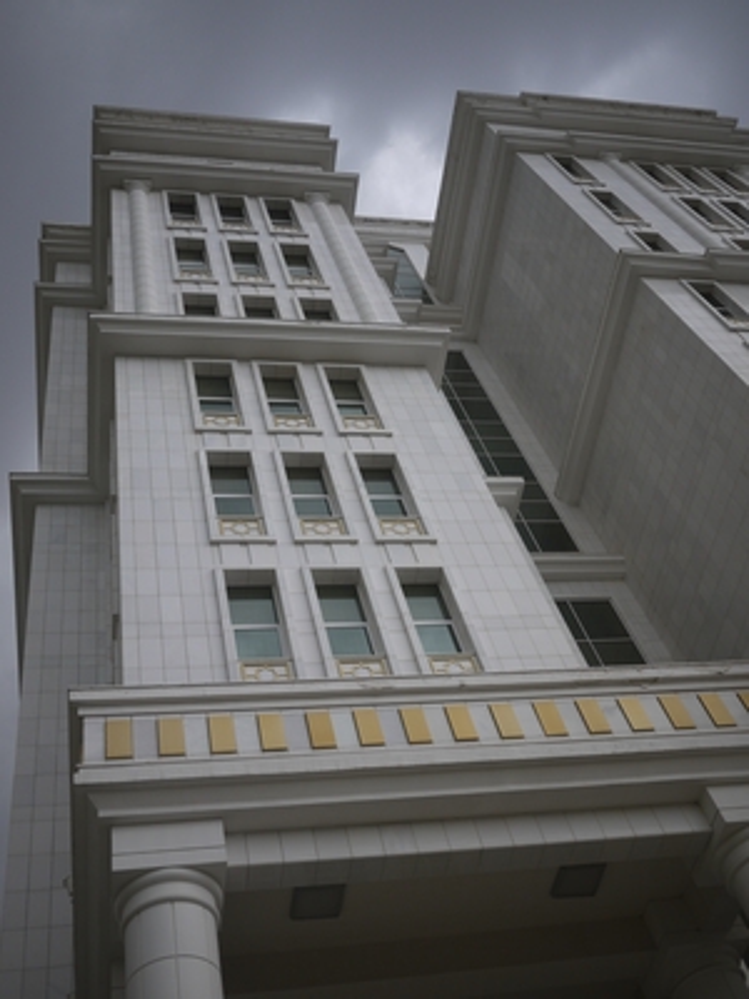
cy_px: 500
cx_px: 374
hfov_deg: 36.0
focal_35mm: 40
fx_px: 1154
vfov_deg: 46.8
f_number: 1.7
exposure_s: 1/800
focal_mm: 20
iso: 100
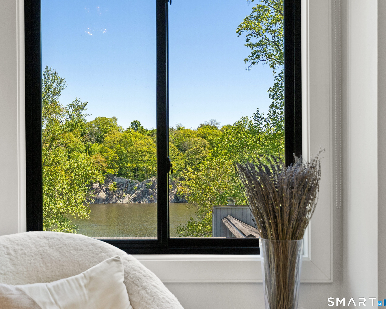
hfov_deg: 38.7
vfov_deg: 31.4
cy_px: 153
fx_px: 548
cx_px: 162
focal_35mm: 48
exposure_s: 1/40
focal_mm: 28
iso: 320
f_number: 8
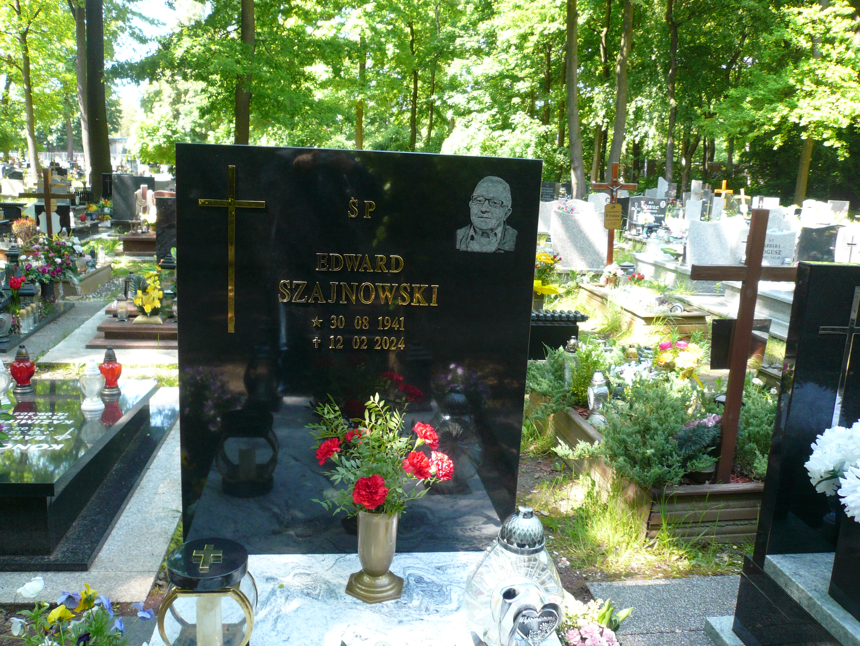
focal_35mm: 29
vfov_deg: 48.2
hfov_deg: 61.6
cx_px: 420
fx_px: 721
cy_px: 327
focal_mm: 4.6
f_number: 2.8
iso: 100
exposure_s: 1/80
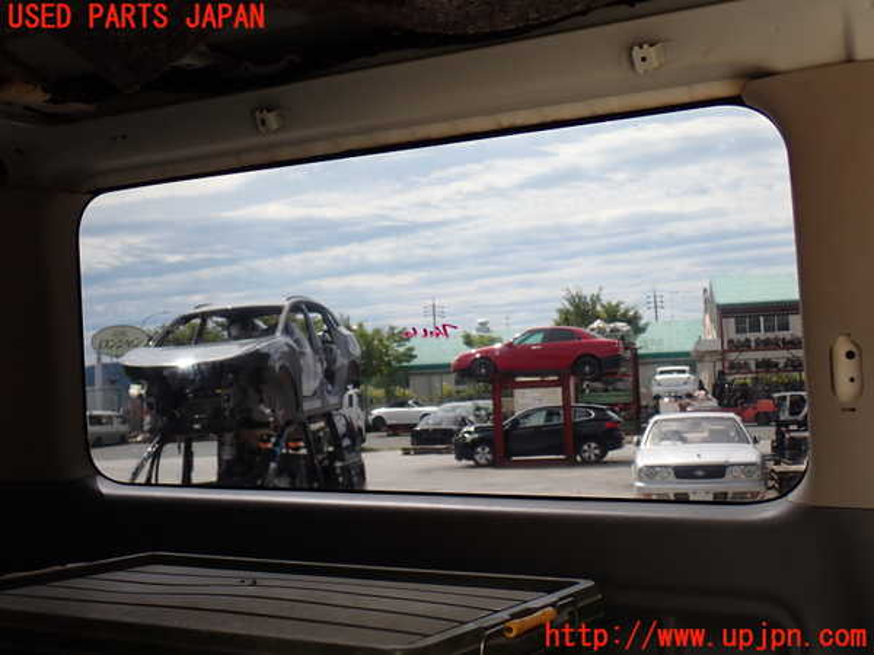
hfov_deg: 40.4
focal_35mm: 47
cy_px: 328
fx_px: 1187
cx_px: 437
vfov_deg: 30.9
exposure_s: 1/100
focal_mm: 8.4
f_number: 3.1
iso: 100
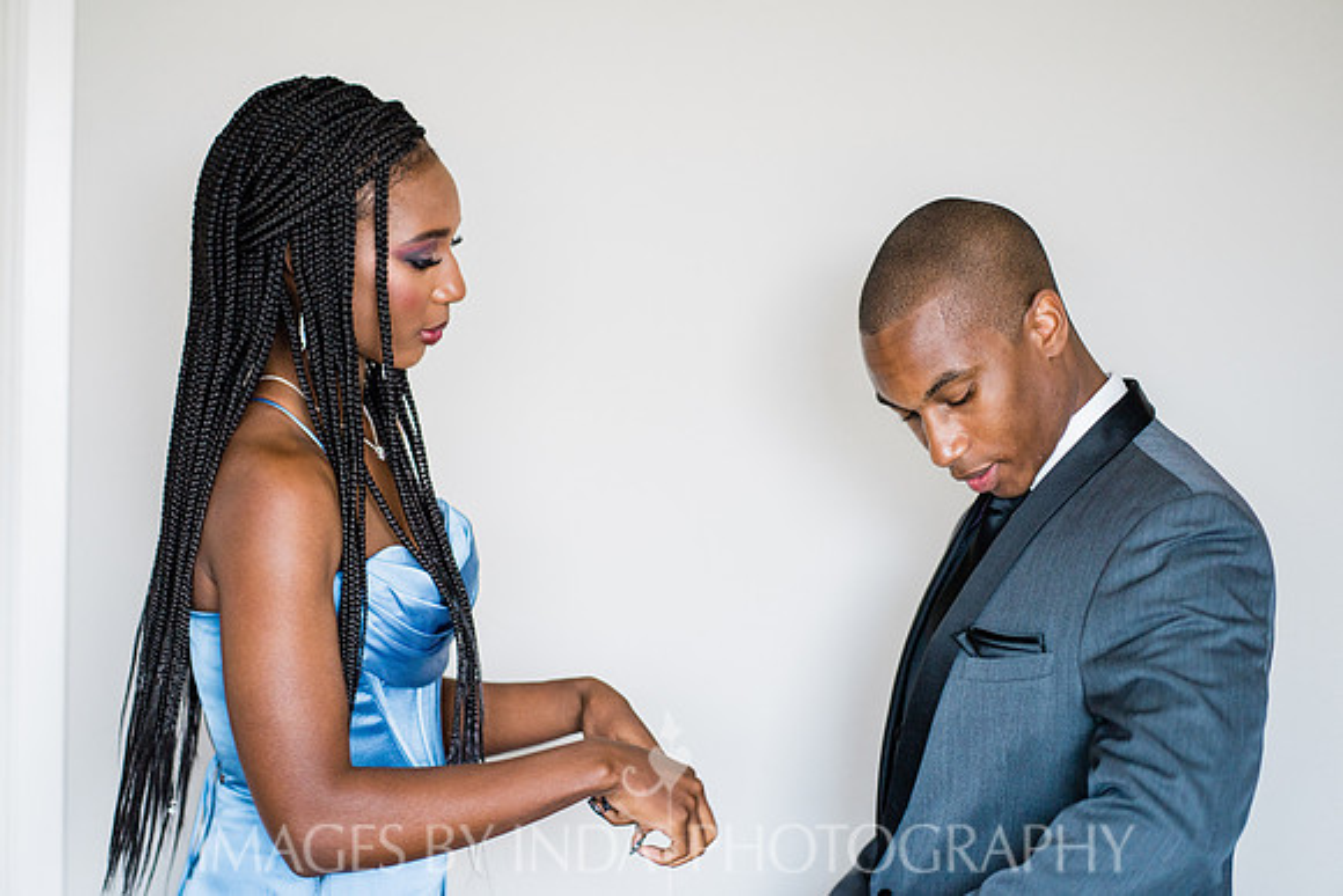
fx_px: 3172
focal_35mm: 85
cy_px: 448
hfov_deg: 23.9
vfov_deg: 16.1
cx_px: 672
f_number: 2.2
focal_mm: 85
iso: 400
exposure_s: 1/160
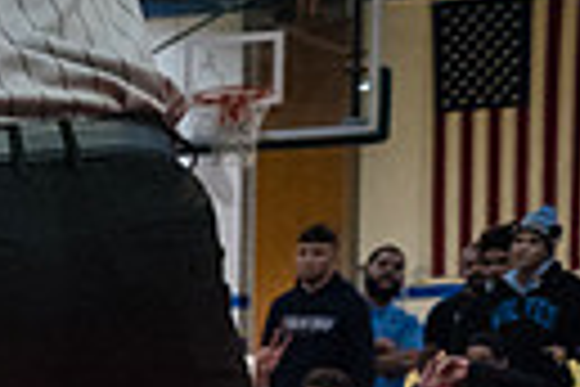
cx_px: -665
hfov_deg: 11.5
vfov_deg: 8.3
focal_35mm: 157
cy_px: 781
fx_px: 2529
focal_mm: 35
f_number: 4
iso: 8000
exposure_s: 1/400
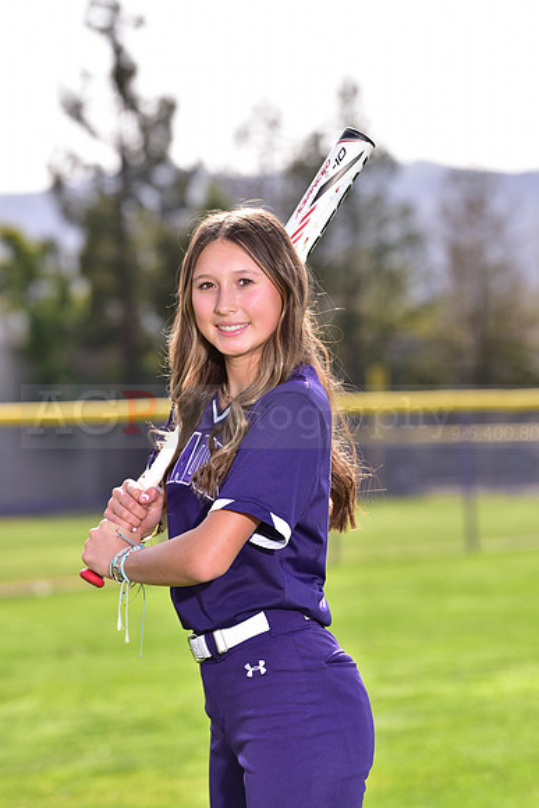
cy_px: 404
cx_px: 270
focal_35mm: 160
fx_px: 3591
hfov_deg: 8.6
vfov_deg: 12.8
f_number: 5
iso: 80
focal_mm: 160
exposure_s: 1/250
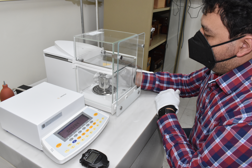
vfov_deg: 47.9
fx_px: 189
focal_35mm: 27
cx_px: 126
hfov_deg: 67.4
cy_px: 84
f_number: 13
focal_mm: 18
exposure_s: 1/50
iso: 1600
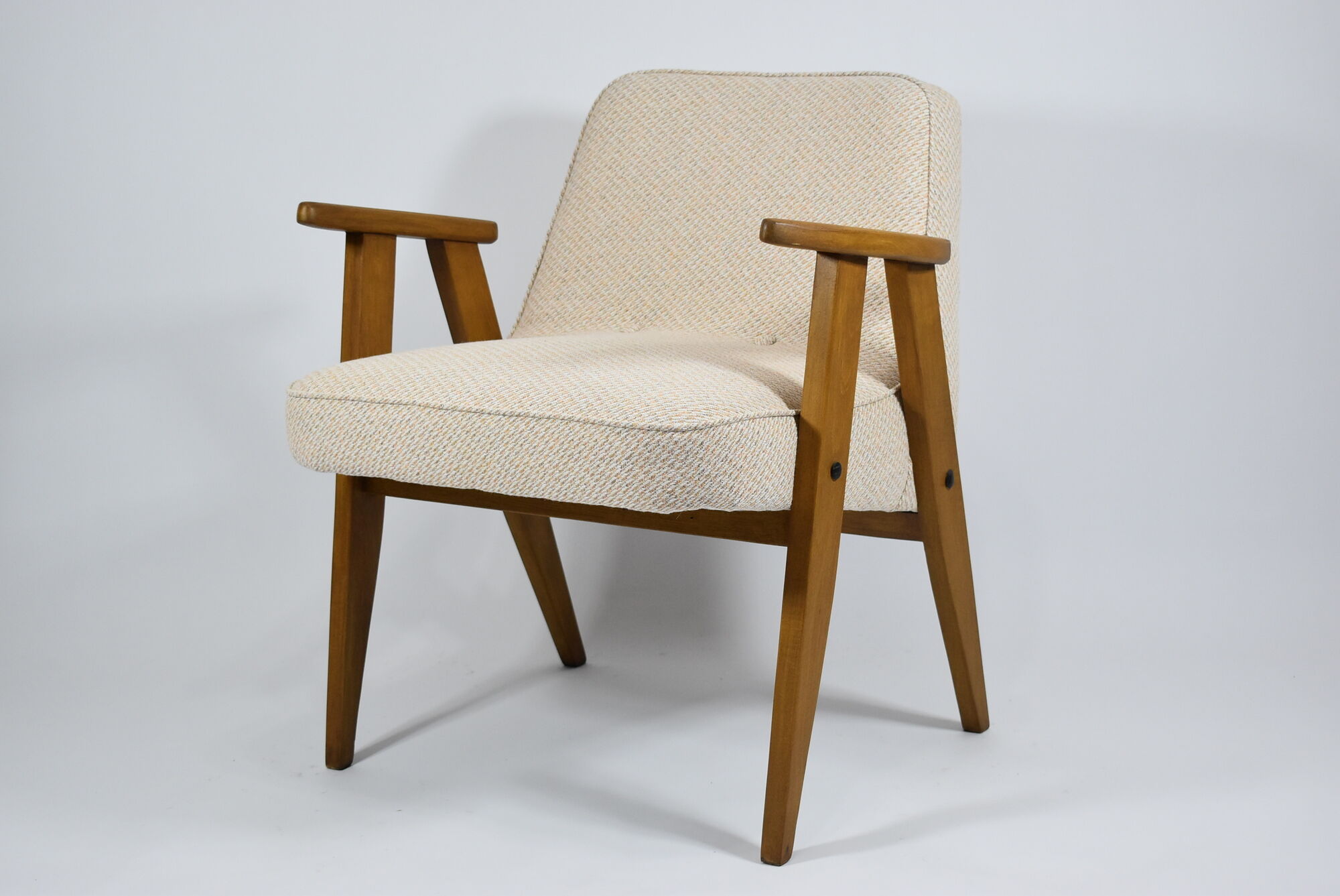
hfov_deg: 35.0
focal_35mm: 57
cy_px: 448
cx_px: 670
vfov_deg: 23.8
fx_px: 2123
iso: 1000
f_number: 4.8
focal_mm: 38
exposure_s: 1/125
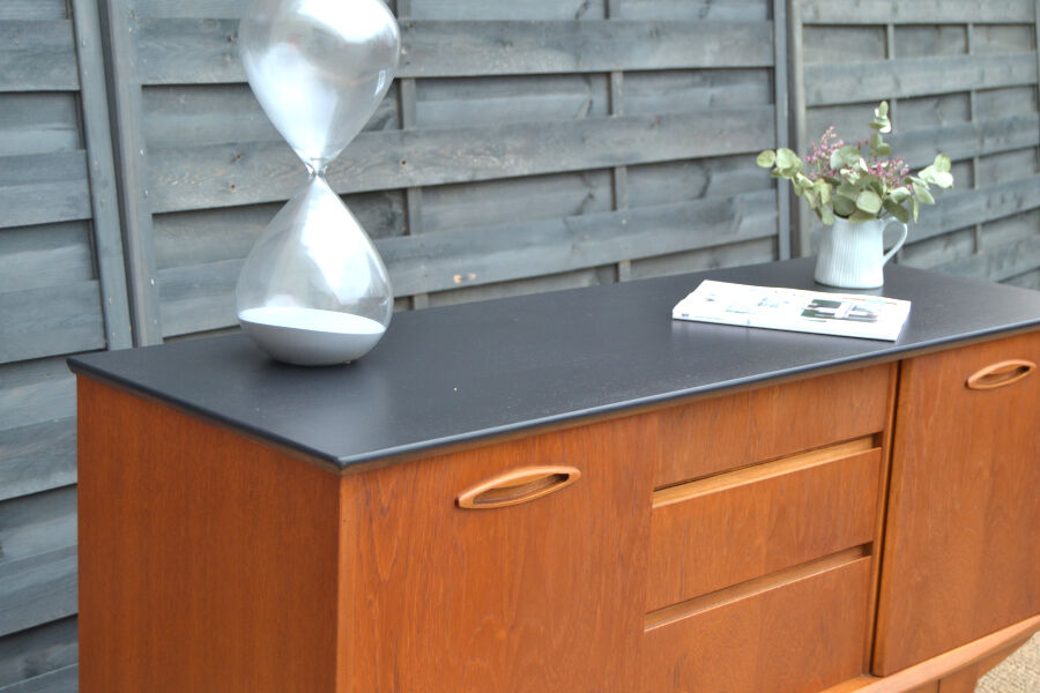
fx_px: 1733
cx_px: 520
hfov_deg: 33.4
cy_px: 346
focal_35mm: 60
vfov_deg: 22.6
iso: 400
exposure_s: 1/100
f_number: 5
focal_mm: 40
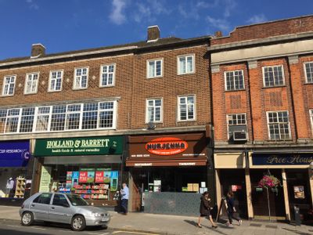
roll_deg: -2.5
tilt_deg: +14.9
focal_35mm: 29
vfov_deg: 48.2
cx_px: 156
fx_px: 262
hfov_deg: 61.7
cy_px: 118
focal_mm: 4.15
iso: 32
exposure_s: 1/2639
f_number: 2.2
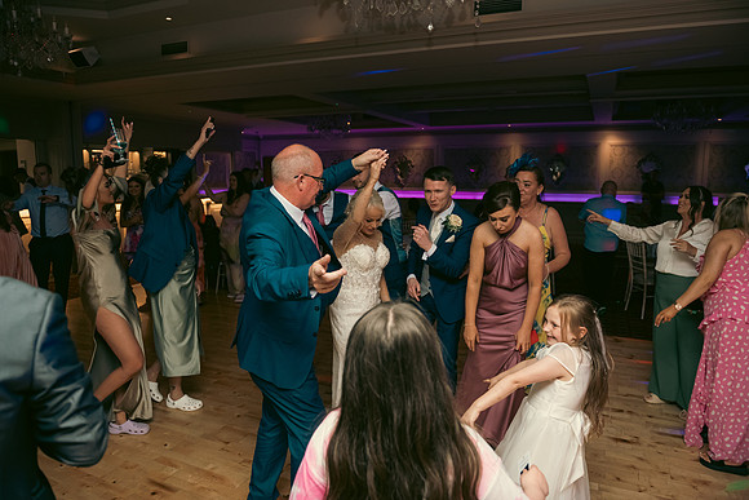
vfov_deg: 53.2
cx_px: 374
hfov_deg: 73.7
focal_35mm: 24
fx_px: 499
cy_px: 250
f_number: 3.5
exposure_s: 1/160
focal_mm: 24
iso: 800
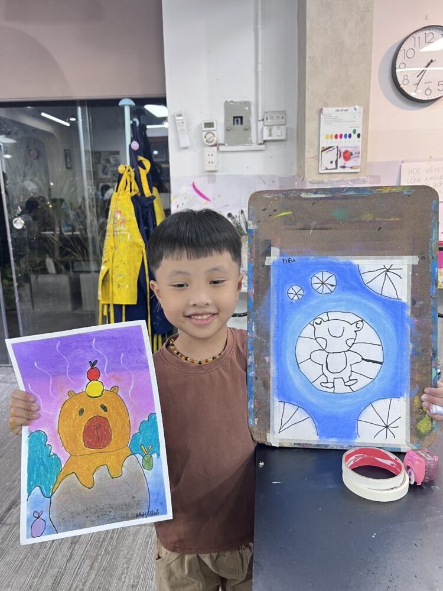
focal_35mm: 26
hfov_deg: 53.1
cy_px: 296
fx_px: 444
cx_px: 222
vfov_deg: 67.3
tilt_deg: -11.6
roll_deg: +0.8
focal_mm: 5.7
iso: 125
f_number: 1.5
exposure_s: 1/50
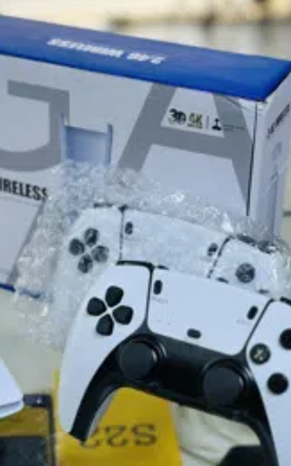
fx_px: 990
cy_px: 225
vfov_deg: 26.5
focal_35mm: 78
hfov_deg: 16.7
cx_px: 100
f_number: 1.78
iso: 80
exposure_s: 1/430
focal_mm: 6.86
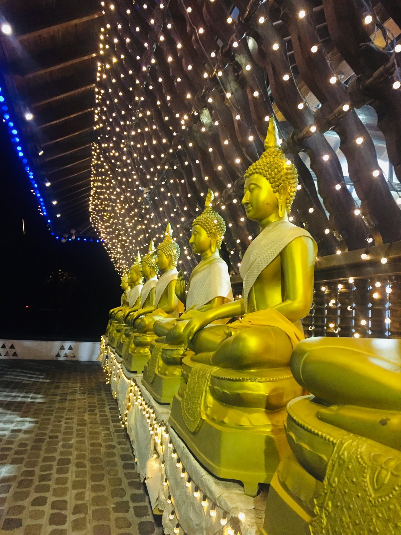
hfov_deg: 48.2
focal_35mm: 29
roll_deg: -2.2
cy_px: 268
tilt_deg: +6.8
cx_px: 200
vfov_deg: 61.7
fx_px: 448
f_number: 2.2
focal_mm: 4.15
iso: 250
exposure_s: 1/25
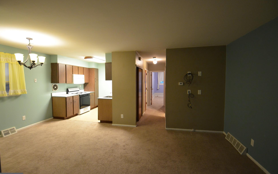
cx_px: 138
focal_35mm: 16
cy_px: 86
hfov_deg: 97.8
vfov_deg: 71.2
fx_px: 121
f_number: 3.5
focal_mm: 10
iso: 1600
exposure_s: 1/30
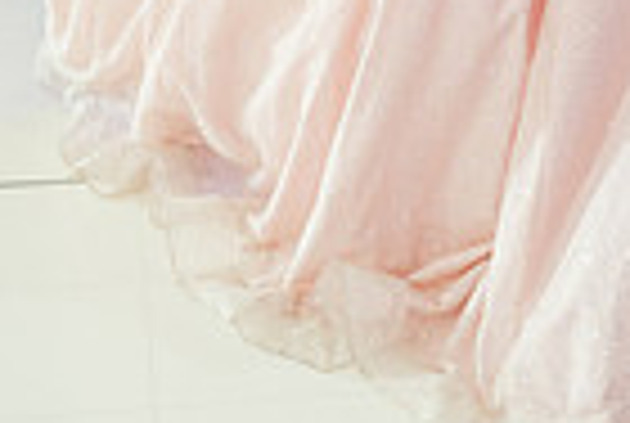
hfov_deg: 17.6
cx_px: 284
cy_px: -299
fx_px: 2034
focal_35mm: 116
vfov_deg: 11.2
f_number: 2.8
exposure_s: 1/100
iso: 400
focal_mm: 24
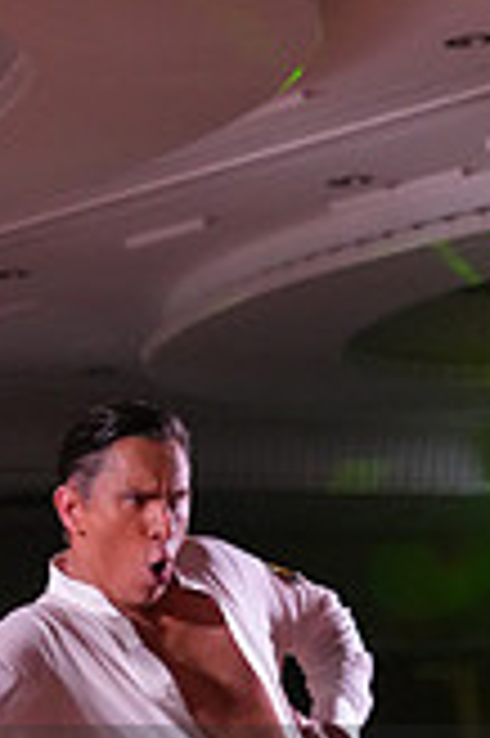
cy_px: 878
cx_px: -83
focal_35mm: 223
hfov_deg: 6.1
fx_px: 4562
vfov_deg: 9.1
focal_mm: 63
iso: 6400
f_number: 5.6
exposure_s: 1/320
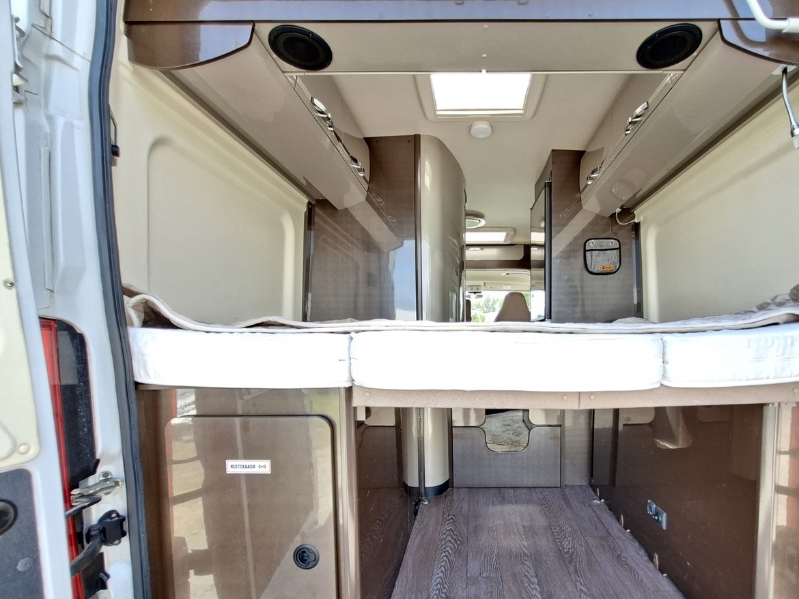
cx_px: 471
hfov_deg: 93.5
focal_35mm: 16
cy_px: 366
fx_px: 369
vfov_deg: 77.0
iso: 80
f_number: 2.2
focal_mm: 1.74
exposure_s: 1/40
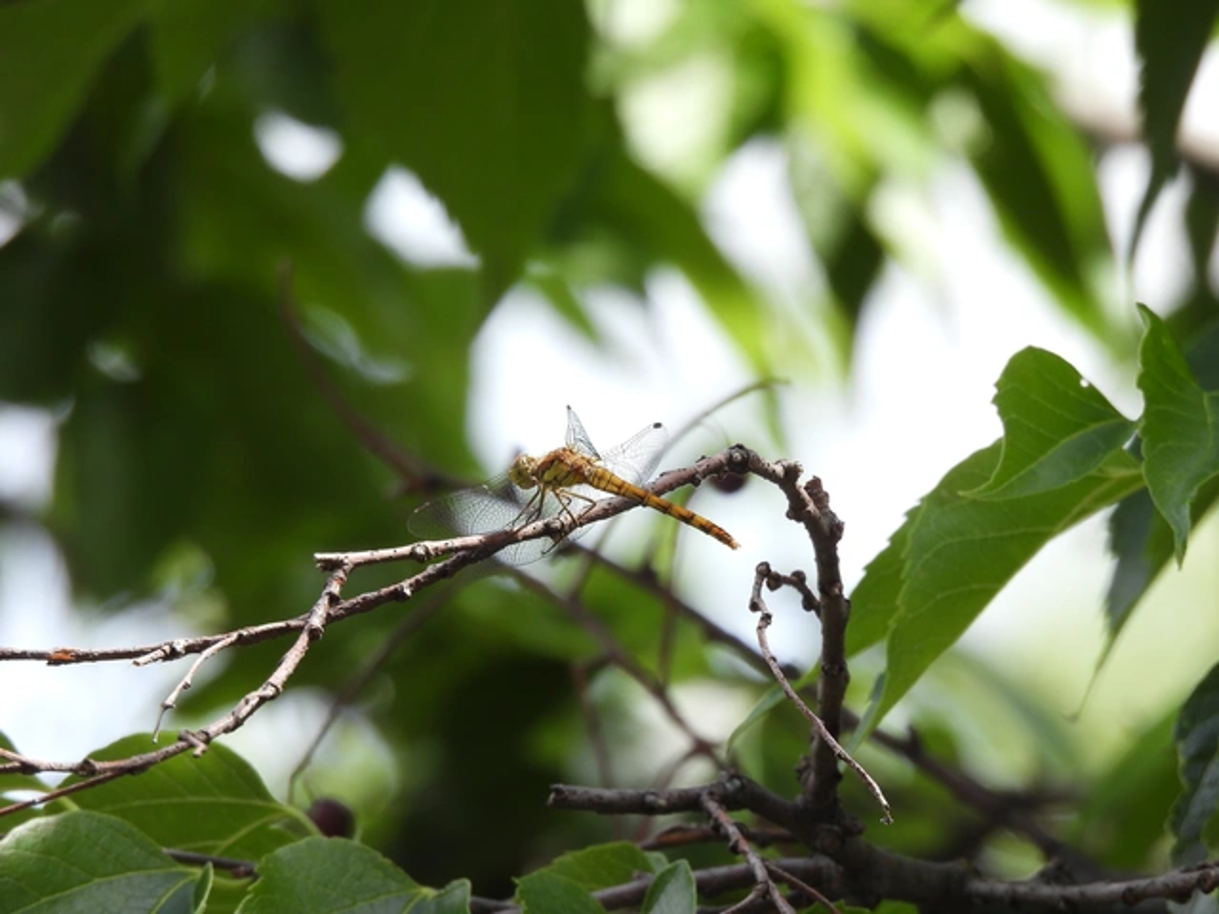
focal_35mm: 800
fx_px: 28172
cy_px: 457
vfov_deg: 1.9
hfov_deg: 2.5
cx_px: 610
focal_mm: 143
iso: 100
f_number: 5.6
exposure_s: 1/200
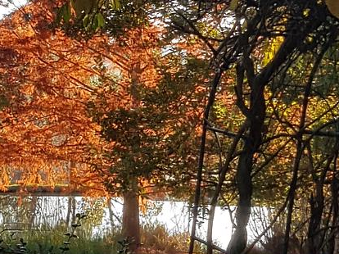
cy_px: 86
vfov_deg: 36.4
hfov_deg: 46.6
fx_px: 382
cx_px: 95
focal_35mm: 39
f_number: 1.7
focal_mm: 4.2
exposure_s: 1/251
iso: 40
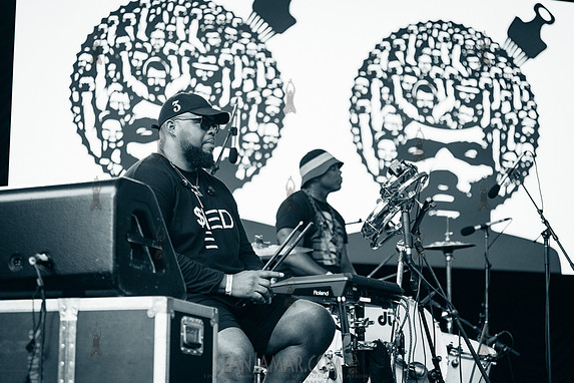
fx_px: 1291
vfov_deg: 16.9
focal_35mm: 81
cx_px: 290
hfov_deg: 25.1
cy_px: 193
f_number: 2.8
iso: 1250
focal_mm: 80
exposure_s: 1/1000
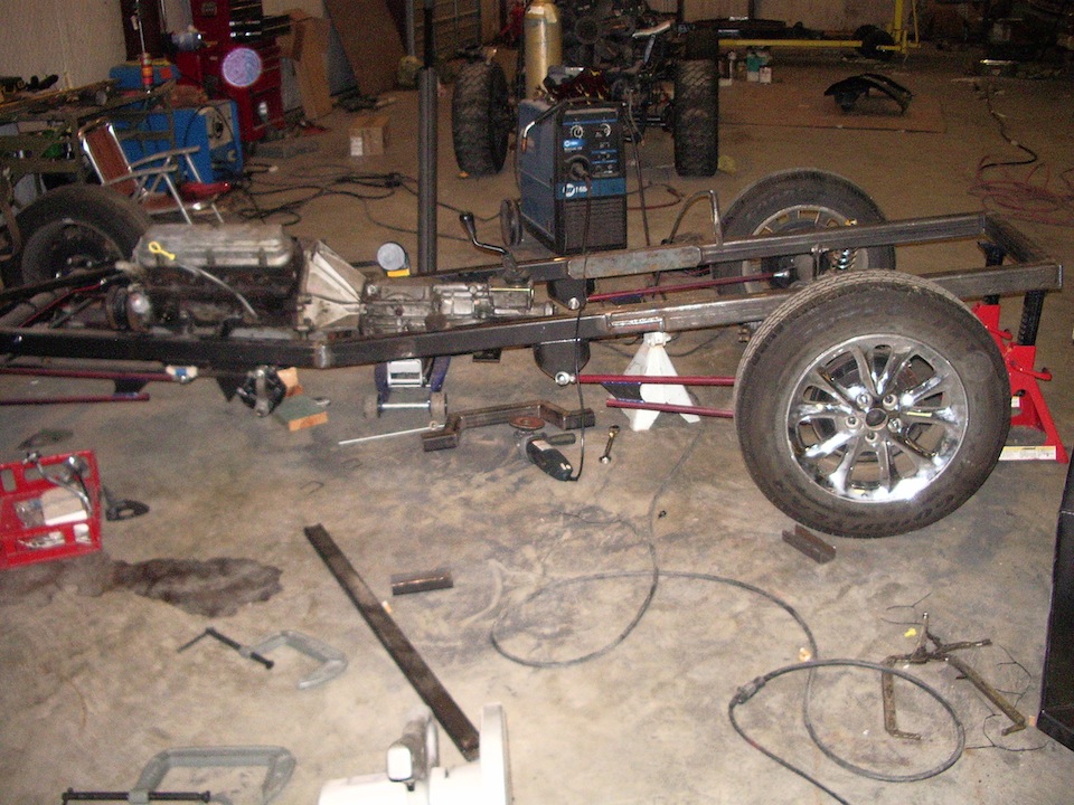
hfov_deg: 52.6
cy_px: 402
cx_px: 537
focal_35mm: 35
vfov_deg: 40.7
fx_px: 1086
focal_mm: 5.8
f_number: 2.6
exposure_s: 1/40
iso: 400
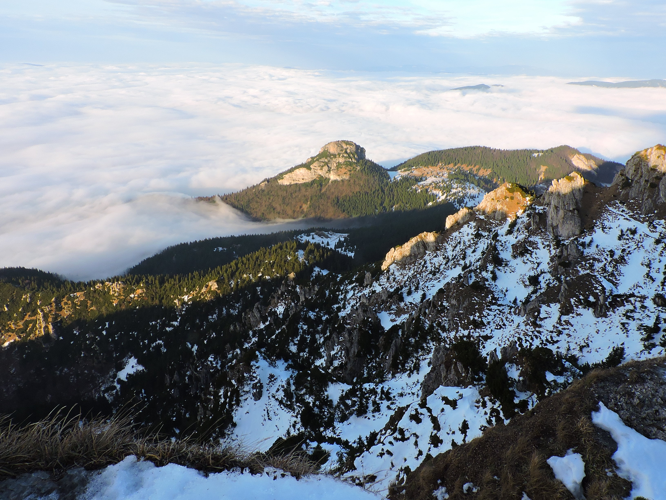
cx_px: 333
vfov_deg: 56.8
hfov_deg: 71.6
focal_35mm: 24
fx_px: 462
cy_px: 250
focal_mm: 4.3
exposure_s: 1/160
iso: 200
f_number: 8.3
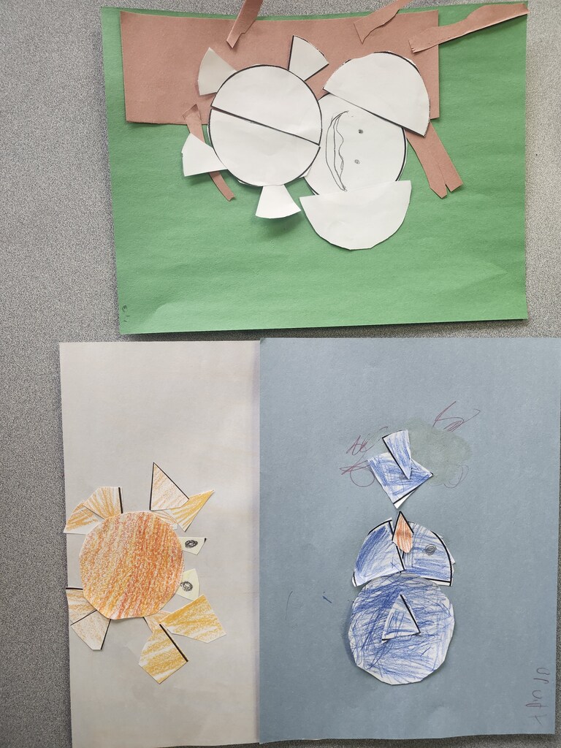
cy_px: 374
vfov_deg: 73.9
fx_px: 497
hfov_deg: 58.9
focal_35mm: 23
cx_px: 280
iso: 125
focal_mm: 5.54
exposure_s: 1/180
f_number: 1.8
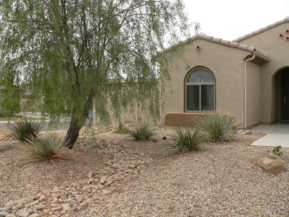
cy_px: 108
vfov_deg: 39.7
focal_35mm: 36
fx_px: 301
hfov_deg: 51.4
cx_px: 144
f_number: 3.3
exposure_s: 1/500
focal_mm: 6
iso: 80
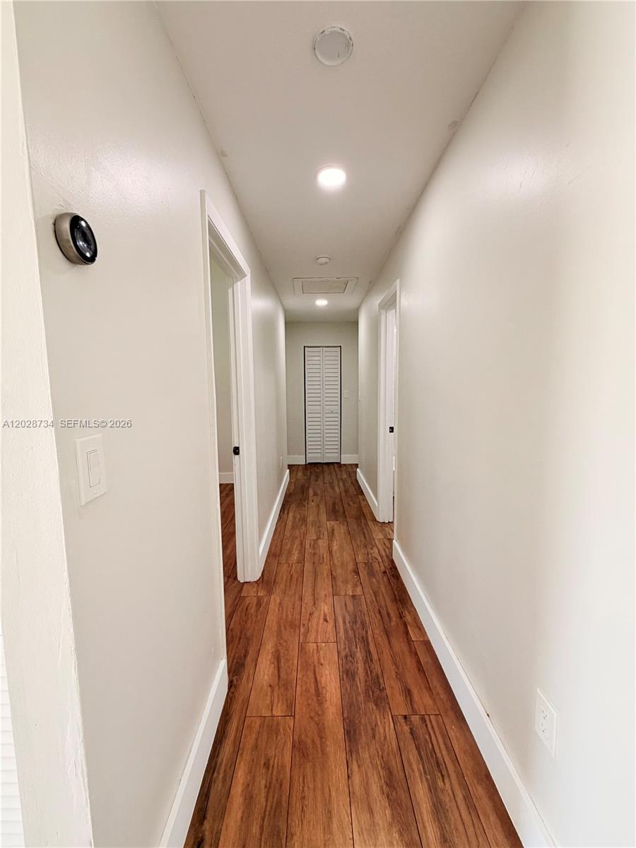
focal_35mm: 14
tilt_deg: -6.7
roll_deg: -0.2
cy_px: 424
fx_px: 343
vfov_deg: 102.1
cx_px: 318
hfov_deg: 85.7
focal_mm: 2.22
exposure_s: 1/121
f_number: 2.2
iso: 125
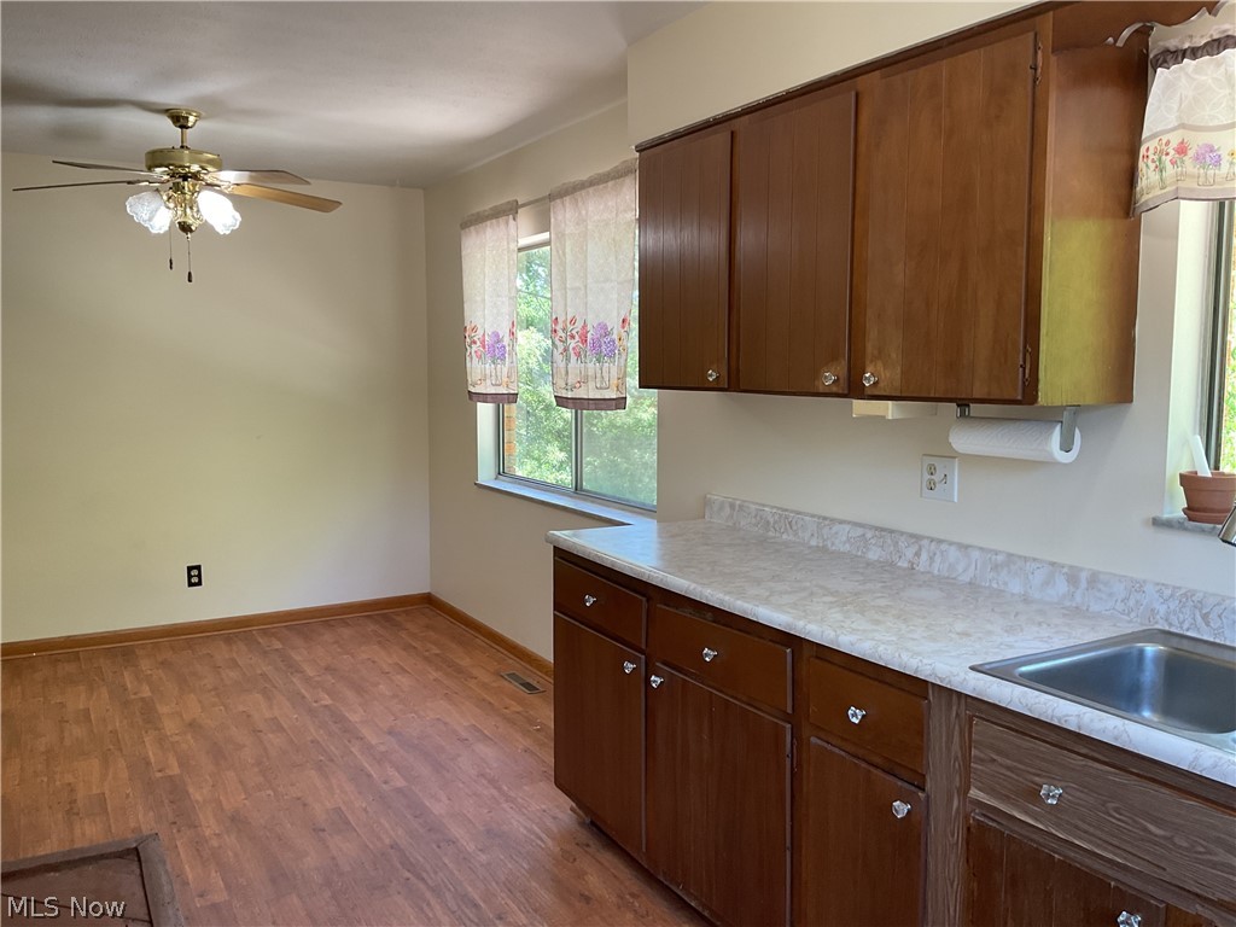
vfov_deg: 48.2
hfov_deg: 61.7
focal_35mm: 29
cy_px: 464
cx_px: 618
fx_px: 1035
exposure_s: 1/120
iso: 64
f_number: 1.8
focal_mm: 3
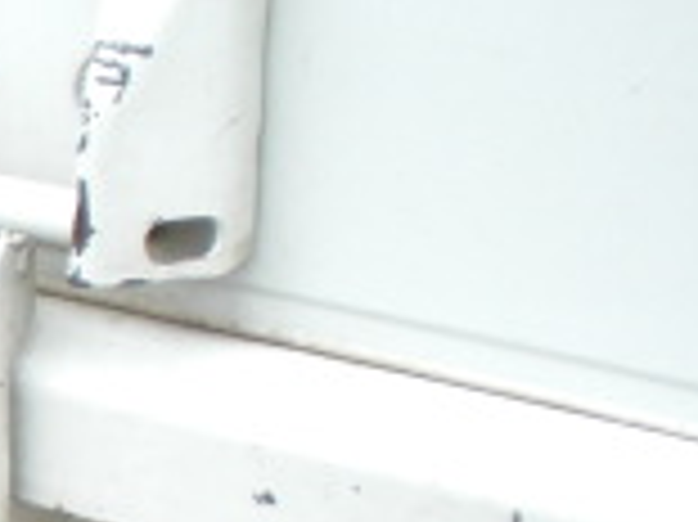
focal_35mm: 157
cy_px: 927
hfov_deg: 11.3
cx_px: -721
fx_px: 3163
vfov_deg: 9.0
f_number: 3.1
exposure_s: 1/160
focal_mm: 6.3
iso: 64
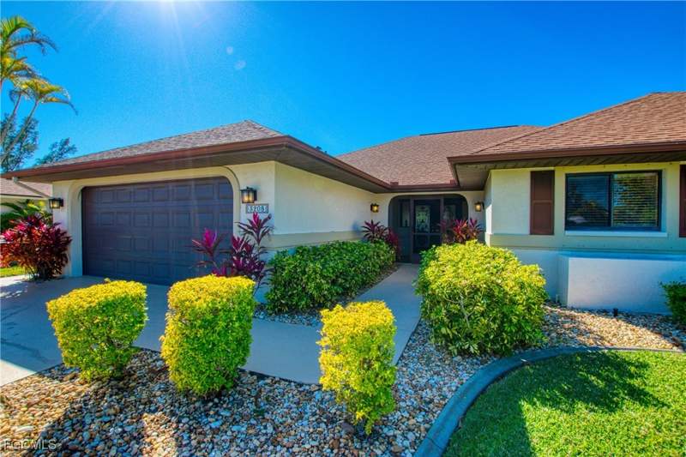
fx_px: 286
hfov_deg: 100.4
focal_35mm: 15
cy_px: 228
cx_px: 343
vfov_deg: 77.3
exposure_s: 1/125
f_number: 8
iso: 400
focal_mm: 10
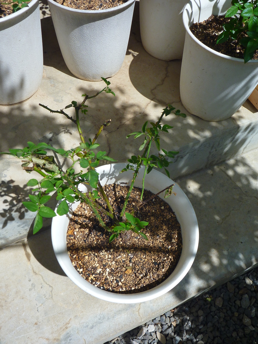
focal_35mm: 34
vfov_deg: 54.0
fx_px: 338
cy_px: 172
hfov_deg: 41.8
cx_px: 129
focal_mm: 6
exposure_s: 1/640
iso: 80
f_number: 3.7
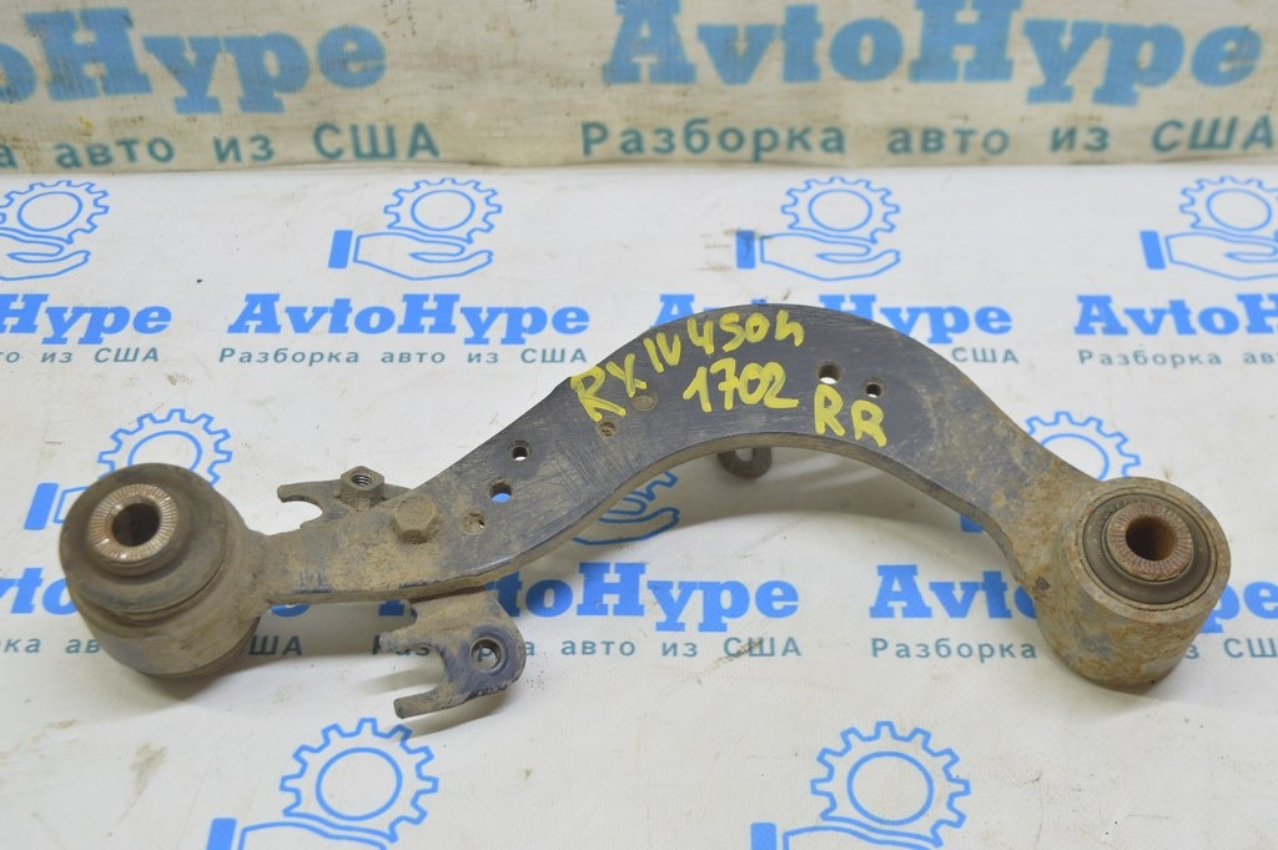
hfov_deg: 38.9
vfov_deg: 26.4
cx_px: 639
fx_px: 1809
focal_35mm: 51
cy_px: 425
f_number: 5.6
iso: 400
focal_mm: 34
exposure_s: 1/20
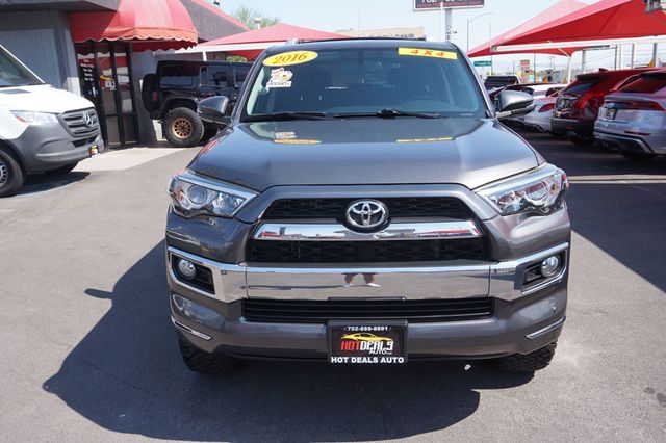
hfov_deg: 62.0
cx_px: 333
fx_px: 555
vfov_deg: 43.6
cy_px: 222
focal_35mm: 30
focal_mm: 20
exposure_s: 1/160
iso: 125
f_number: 8
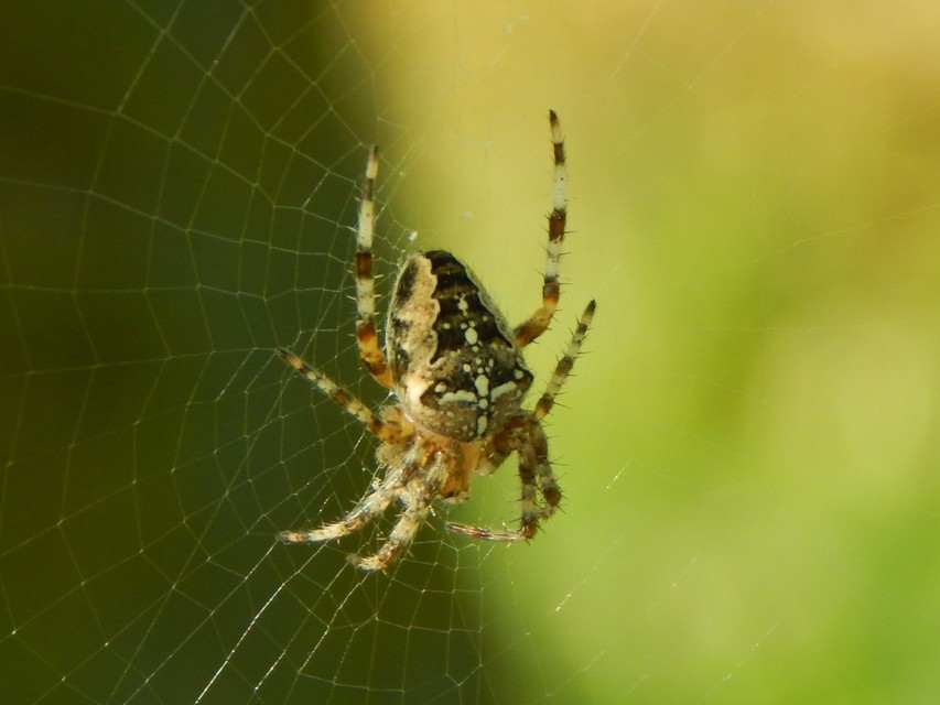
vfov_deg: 7.2
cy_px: 352
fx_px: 5622
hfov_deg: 9.6
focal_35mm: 207
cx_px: 470
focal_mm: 37.1
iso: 125
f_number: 5.4
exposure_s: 1/80
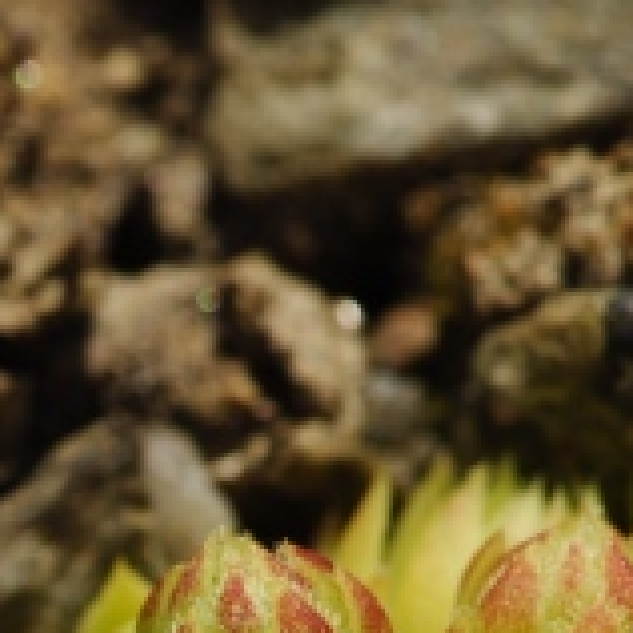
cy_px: 893
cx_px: -292
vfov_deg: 3.2
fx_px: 11361
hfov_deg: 3.2
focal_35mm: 549
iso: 100
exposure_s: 1/320
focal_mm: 85
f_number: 10
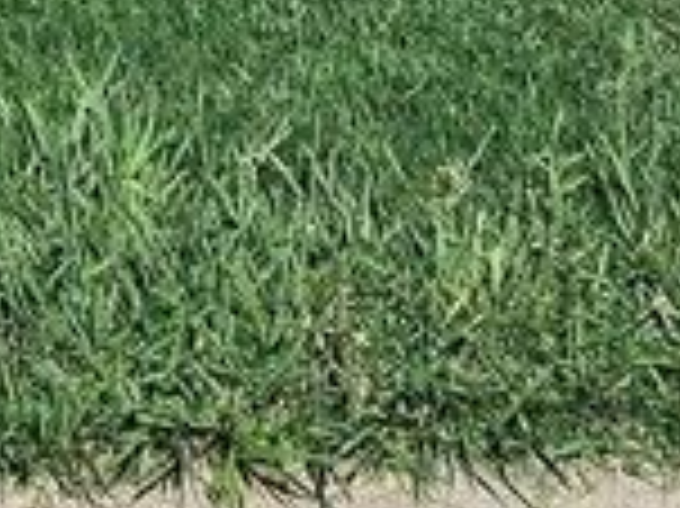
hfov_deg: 20.6
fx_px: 1727
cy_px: -967
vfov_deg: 11.3
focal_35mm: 88
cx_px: -167
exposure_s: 1/3211
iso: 50
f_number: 2.2
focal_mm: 2.2
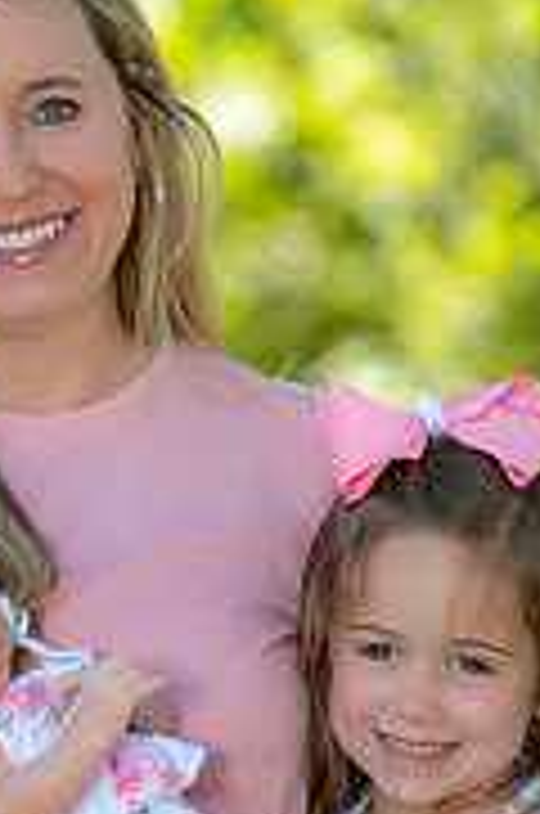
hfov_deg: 3.6
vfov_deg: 5.4
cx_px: 178
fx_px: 8695
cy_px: 639
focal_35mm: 385
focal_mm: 155
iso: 100
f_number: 2.8
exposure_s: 1/250
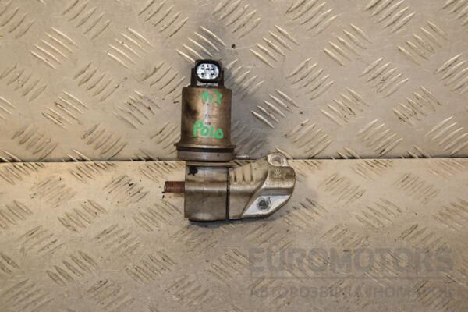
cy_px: 156
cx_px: 234
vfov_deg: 17.5
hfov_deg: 26.0
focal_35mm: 78
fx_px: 1014
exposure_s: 1/200
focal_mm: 52
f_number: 7.1
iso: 800
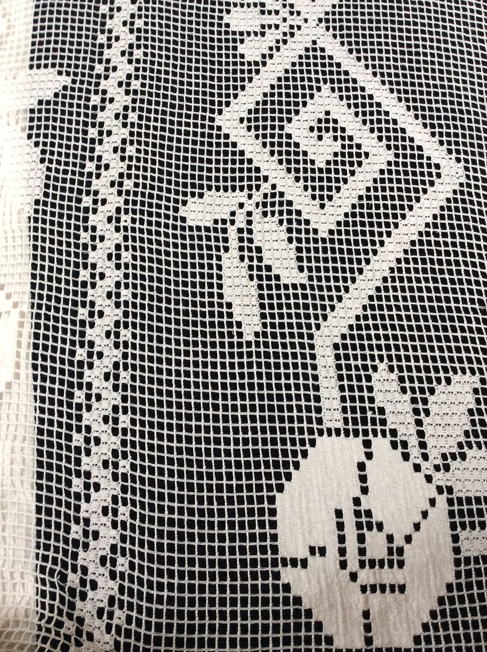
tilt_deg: -73.3
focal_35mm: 33
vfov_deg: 55.4
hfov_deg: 42.8
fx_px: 621
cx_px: 242
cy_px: 322
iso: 100
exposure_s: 1/25
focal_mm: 3.3
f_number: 2.4
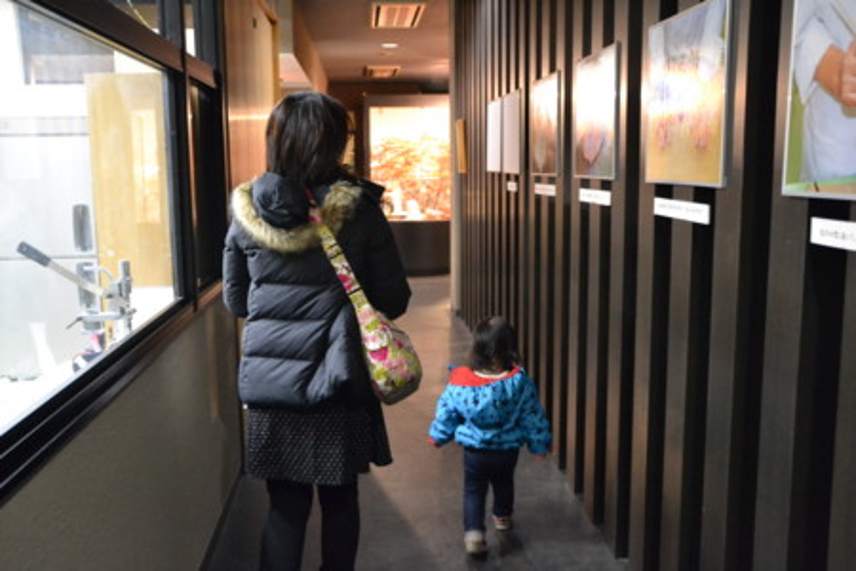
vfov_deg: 35.5
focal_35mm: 38
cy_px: 286
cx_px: 428
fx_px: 892
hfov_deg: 51.3
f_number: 3.8
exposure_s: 1/25
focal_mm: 25
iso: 3200
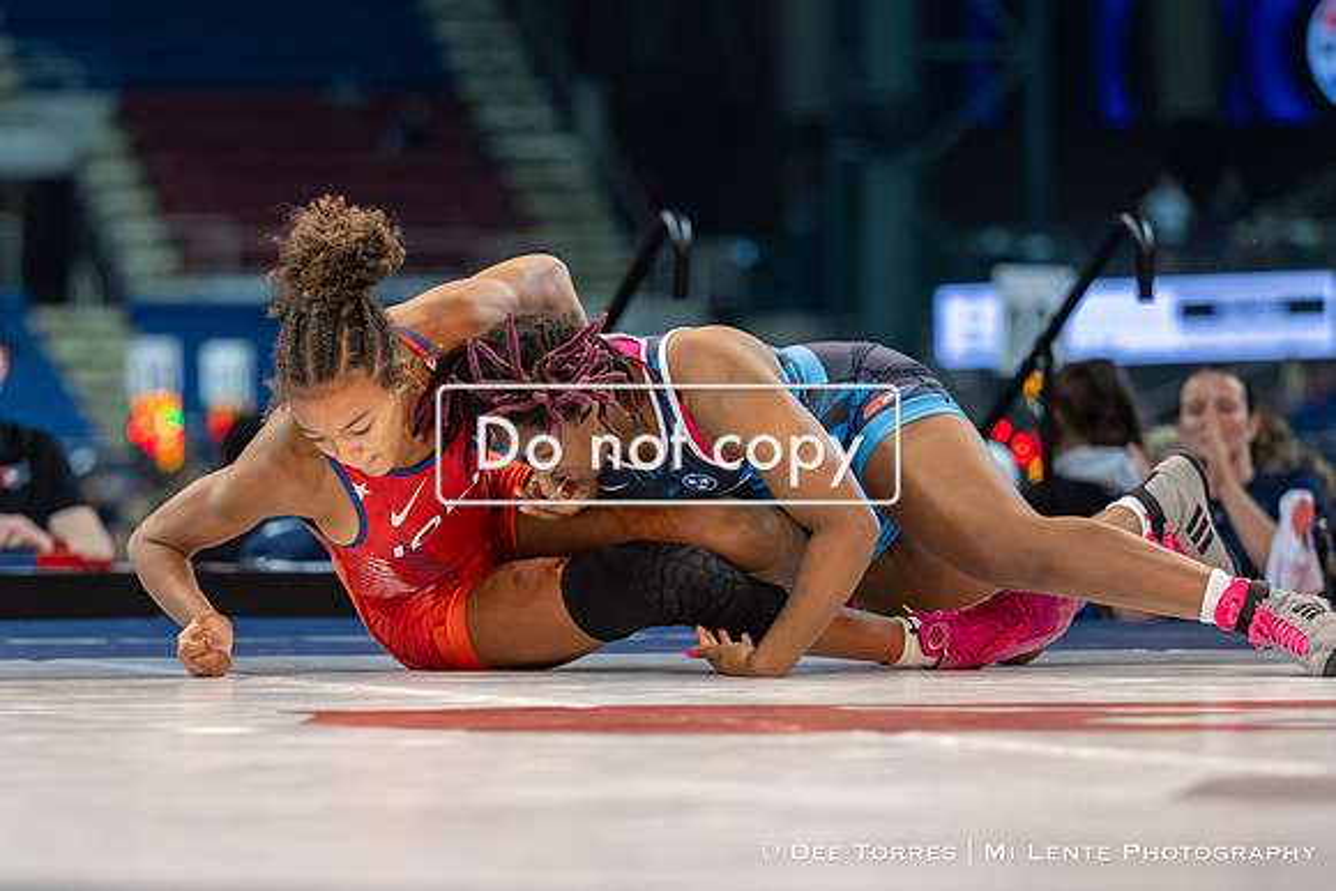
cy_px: 650
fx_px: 7740
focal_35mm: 209
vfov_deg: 6.6
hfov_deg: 9.9
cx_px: 459
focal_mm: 130
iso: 1400
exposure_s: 1/800
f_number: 2.8
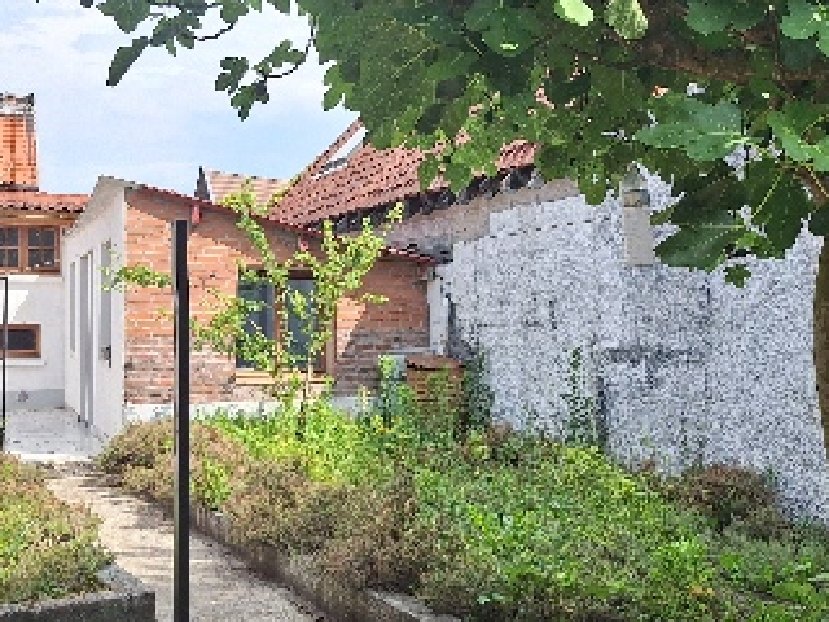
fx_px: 1102
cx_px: 477
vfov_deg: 31.5
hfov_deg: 41.1
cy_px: 324
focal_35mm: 46
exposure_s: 1/1037
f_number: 1.8
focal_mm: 5.54
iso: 40
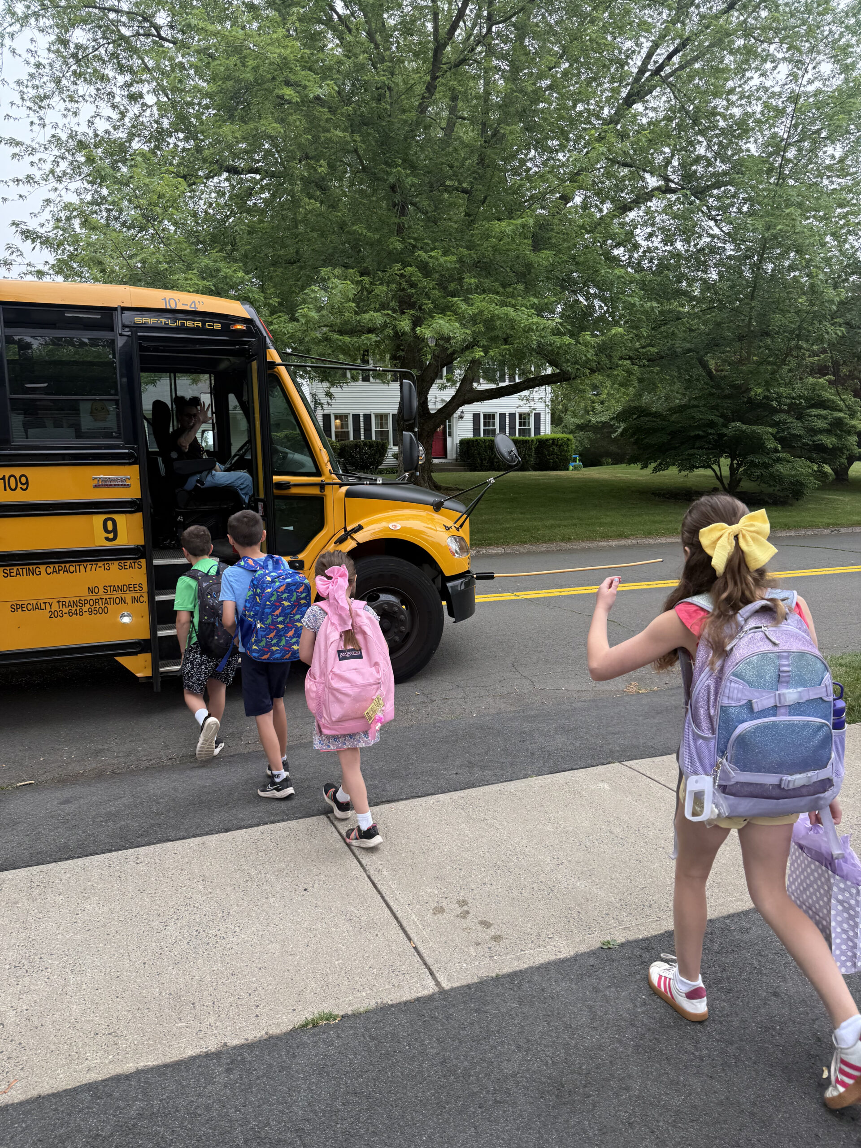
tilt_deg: -7.7
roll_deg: +1.3
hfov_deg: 56.8
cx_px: 430
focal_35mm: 24
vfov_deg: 71.6
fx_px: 796
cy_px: 574
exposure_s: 1/171
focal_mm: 6.76
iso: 80
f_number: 1.78
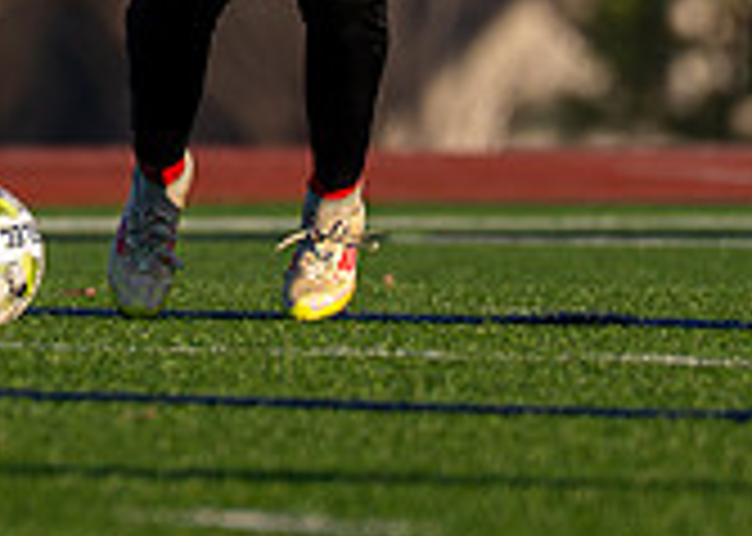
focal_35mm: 1347
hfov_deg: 1.5
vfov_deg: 1.1
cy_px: -266
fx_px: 28745
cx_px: 179
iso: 200
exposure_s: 1/3200
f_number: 2.8
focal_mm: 200
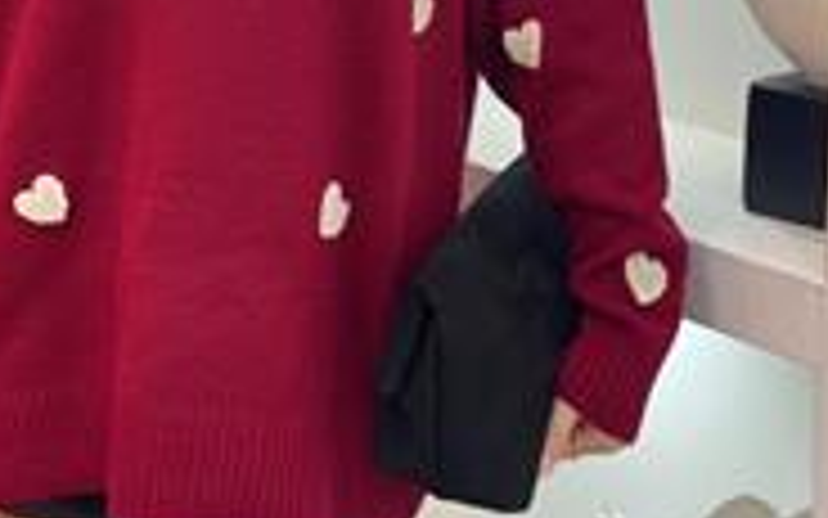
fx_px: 2798
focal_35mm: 124
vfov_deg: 10.3
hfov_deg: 16.8
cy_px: -155
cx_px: 243
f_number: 2
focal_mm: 6
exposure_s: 1/100
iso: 125
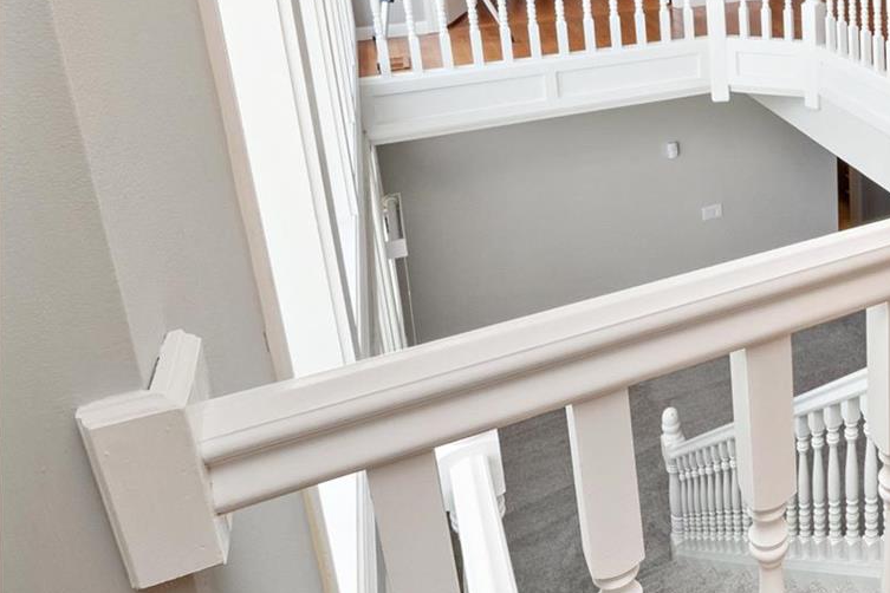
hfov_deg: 44.7
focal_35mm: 34
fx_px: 840
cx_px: 942
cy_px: 84
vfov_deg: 36.9
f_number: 10
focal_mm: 8
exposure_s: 1/20
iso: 400
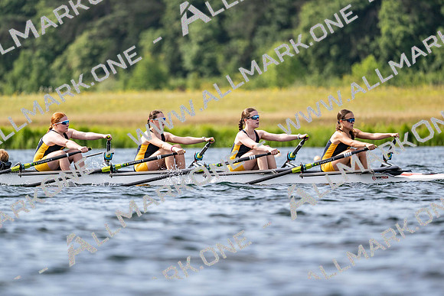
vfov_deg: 3.4
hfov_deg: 5.2
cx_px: 222
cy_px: 148
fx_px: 4934
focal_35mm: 400
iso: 320
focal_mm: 400
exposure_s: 1/2500
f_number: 4.5
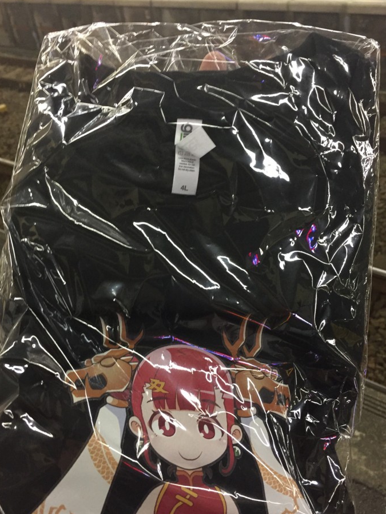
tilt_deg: -35.6
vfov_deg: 55.3
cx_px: 181
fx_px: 491
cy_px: 271
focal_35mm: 33
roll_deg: +6.1
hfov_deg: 42.9
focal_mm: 4.15
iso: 250
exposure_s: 1/24
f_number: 2.2
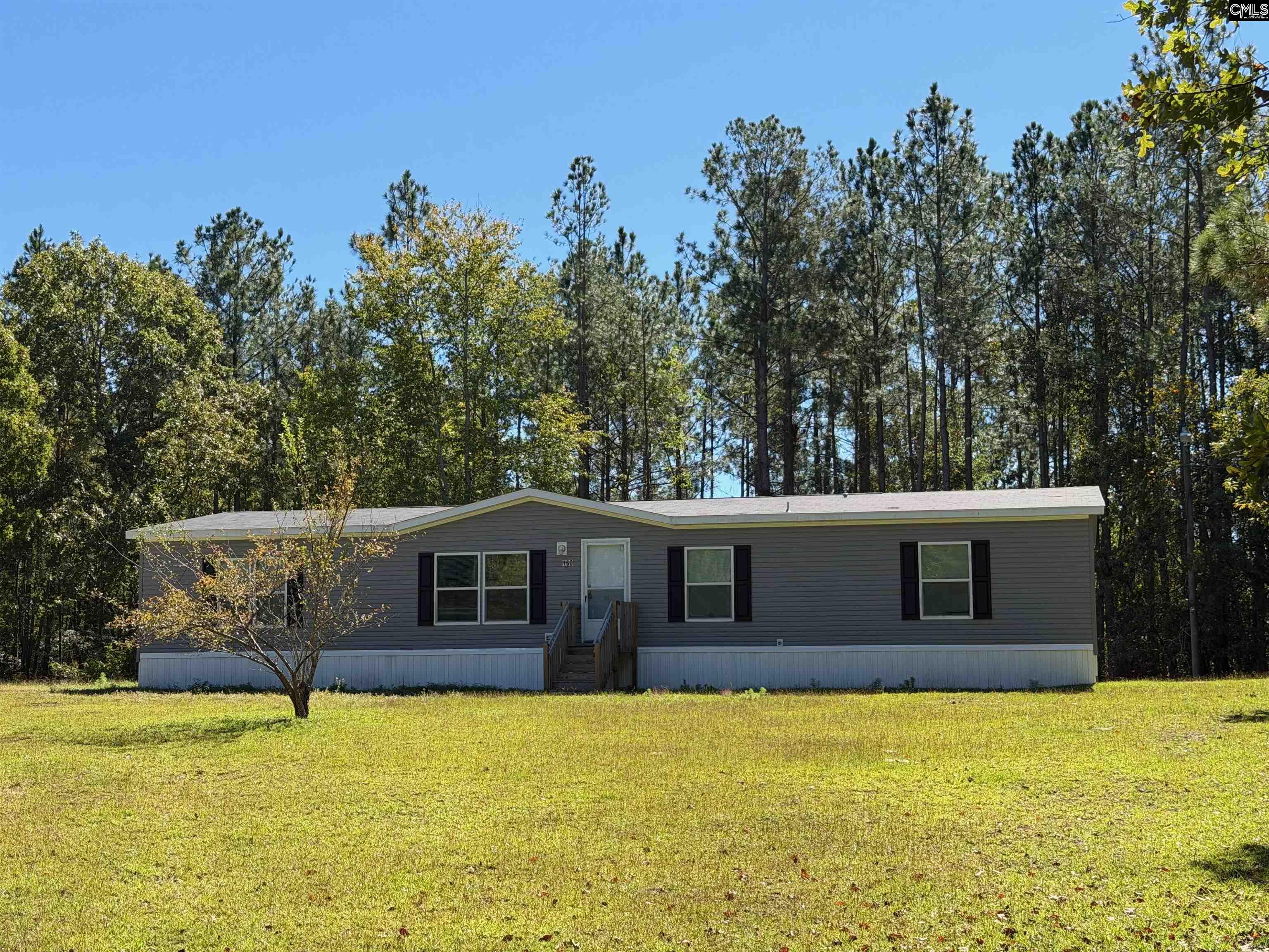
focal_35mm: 48
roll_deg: +0.8
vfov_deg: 30.3
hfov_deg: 39.7
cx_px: 634
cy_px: 476
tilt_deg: +6.0
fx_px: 1760
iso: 64
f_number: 1.78
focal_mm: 6.76
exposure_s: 1/2208
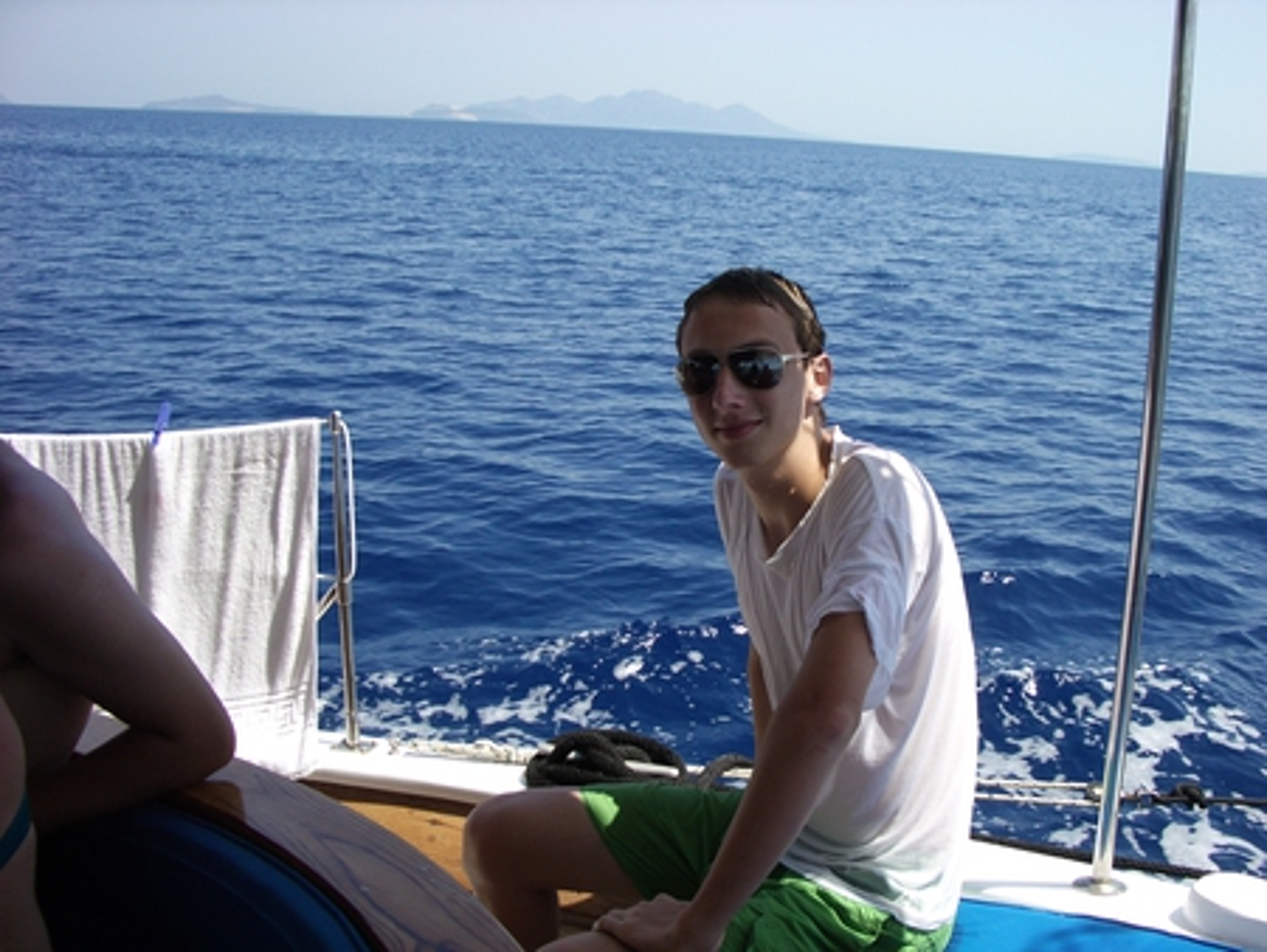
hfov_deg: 52.6
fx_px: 1282
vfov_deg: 40.7
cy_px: 476
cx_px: 634
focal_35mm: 35
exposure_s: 1/400
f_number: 4.3
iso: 80
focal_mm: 5.8
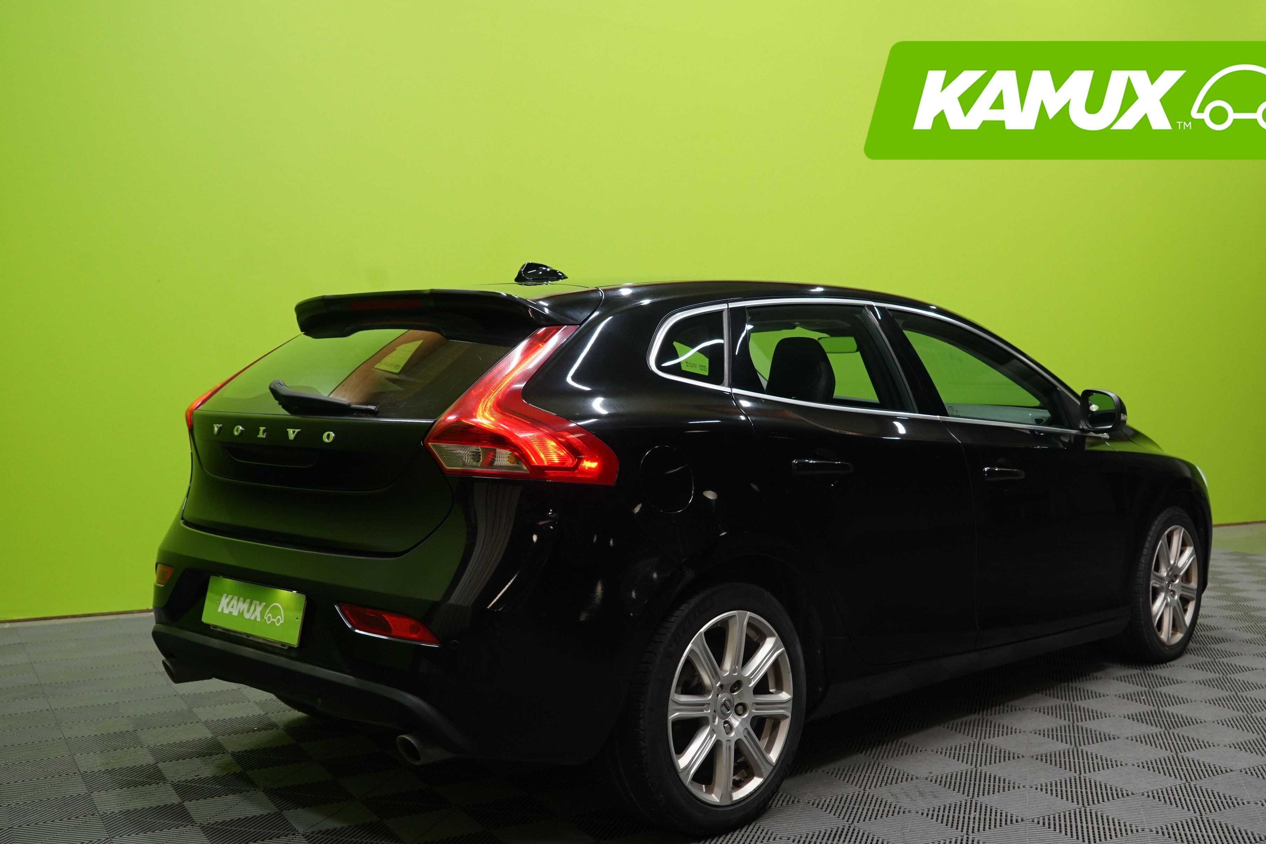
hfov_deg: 53.1
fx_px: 1266
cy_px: 457
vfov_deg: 36.8
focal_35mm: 36
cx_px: 690
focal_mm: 33
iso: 800
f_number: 5.6
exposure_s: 1/20
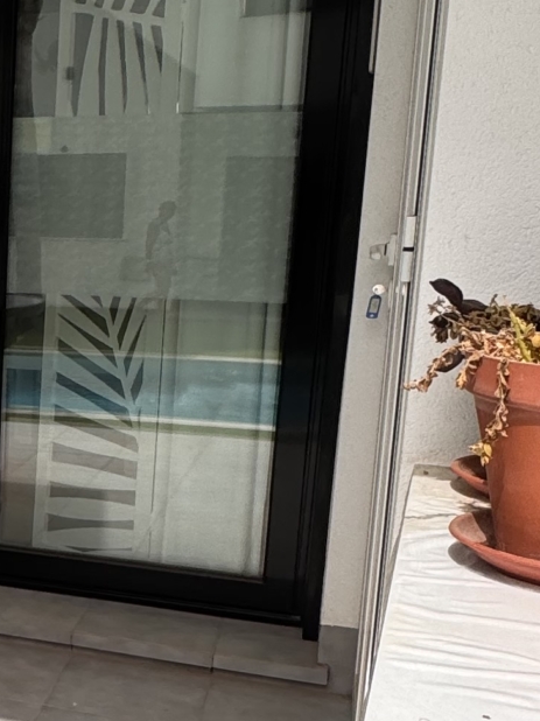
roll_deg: -1.7
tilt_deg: -8.2
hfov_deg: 21.5
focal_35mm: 58
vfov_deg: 33.1
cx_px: -253
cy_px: 432
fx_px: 1207
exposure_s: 1/1395
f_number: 2.2
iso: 50
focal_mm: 2.22
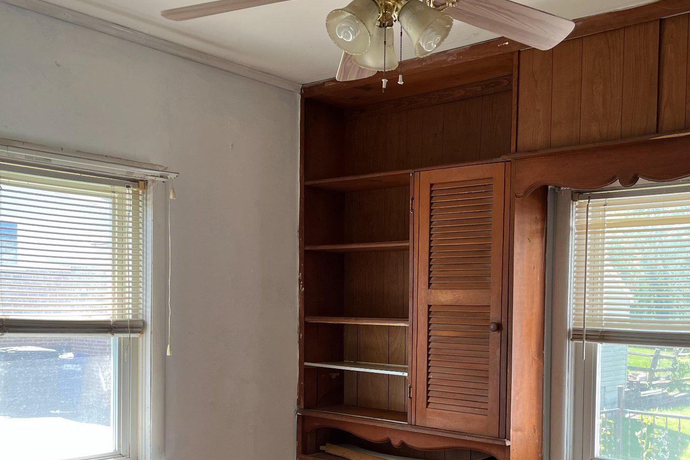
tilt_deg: -2.0
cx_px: 385
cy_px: 330
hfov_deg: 48.4
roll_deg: -0.6
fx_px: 767
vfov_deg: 32.9
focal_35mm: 40
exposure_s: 1/121
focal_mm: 5.1
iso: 80
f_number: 1.6
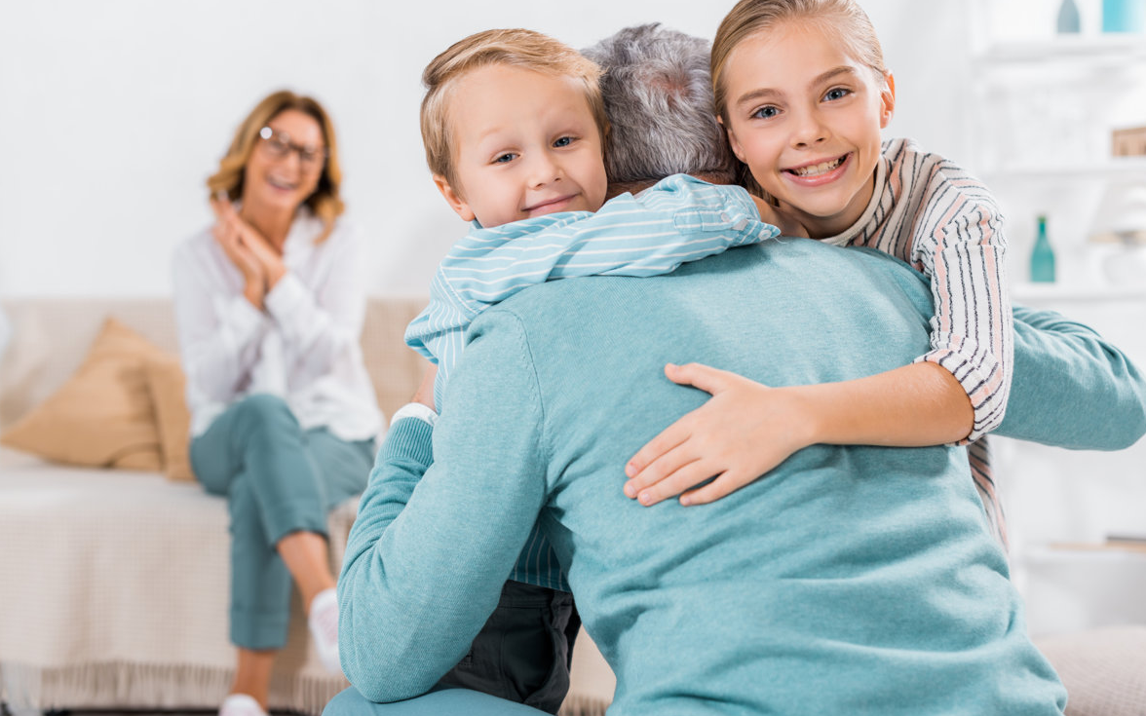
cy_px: 338
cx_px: 583
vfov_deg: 24.9
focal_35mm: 52
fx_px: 1624
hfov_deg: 38.9
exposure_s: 1/200
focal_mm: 50
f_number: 3.2
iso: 100
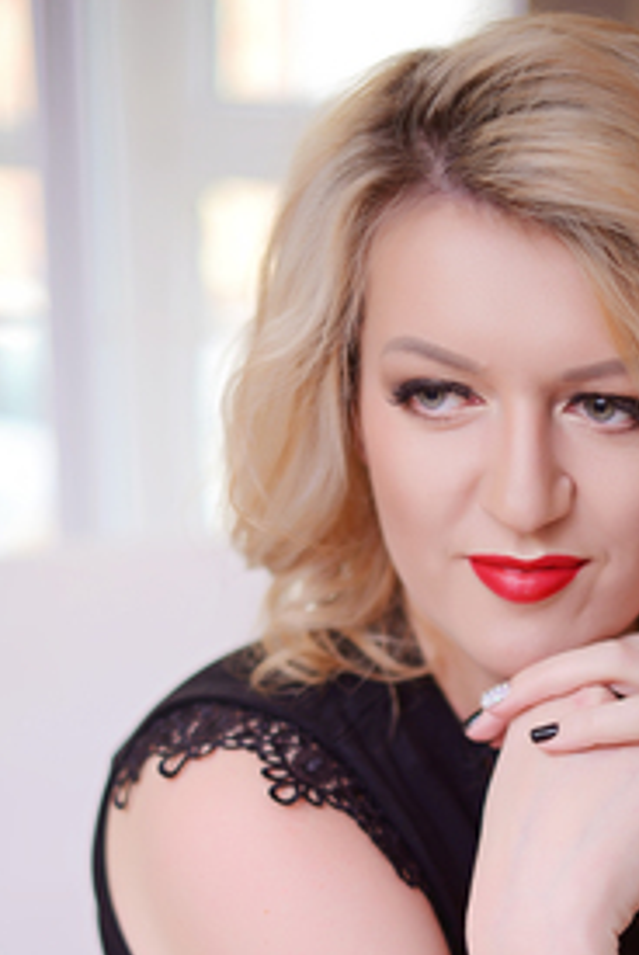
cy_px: 816
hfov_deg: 14.9
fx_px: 2417
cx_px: 535
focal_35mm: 91
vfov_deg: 22.0
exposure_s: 1/160
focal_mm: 50
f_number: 1.8
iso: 64
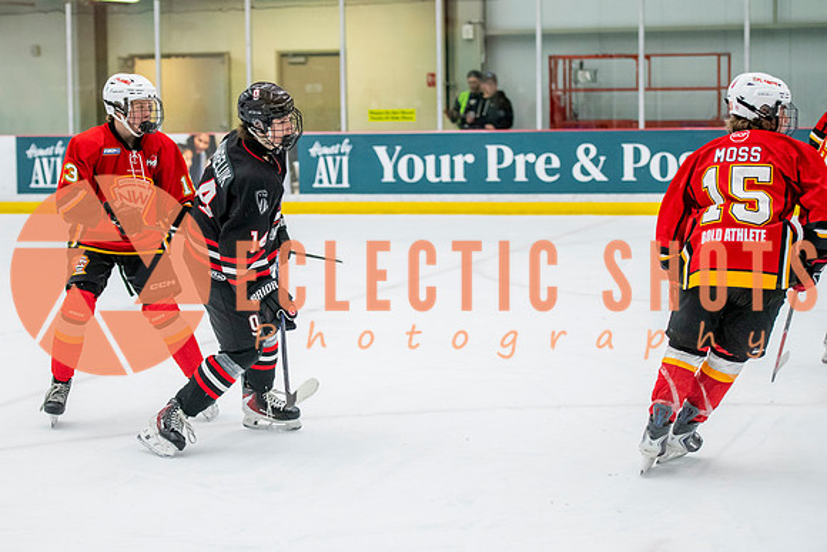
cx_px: 332
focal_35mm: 98
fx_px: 2262
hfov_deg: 20.7
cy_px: 311
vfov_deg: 13.9
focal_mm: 78
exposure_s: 1/640
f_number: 3.2
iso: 2000
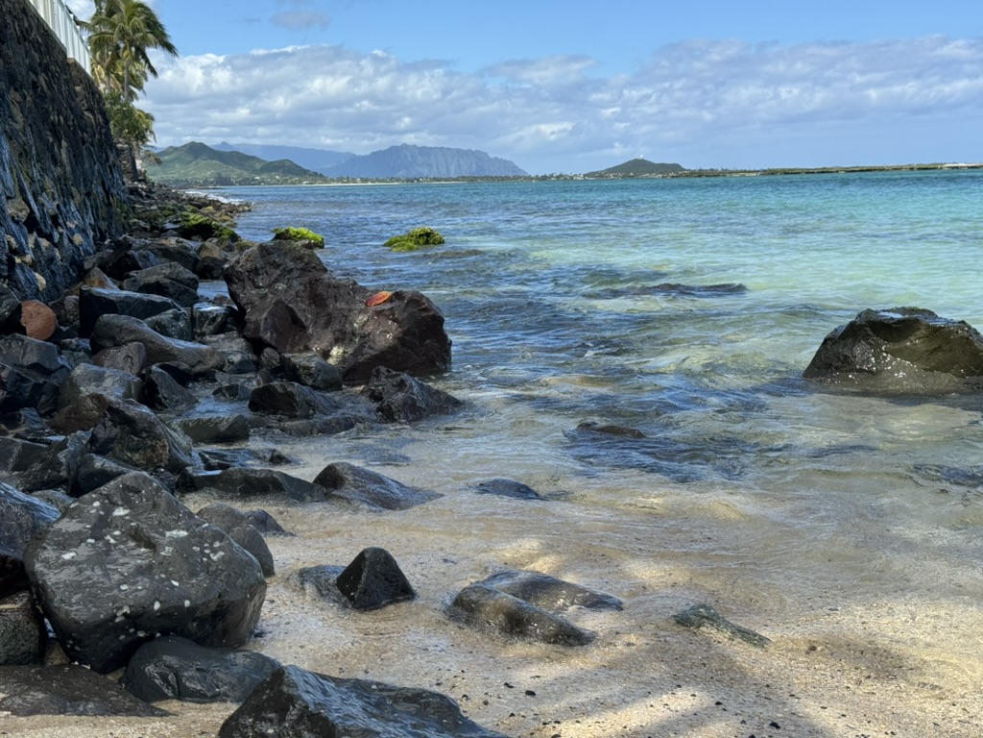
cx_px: 492
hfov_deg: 39.7
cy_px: 369
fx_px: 1363
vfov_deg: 30.3
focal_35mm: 48
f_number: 1.78
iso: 64
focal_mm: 6.86
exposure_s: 1/4049
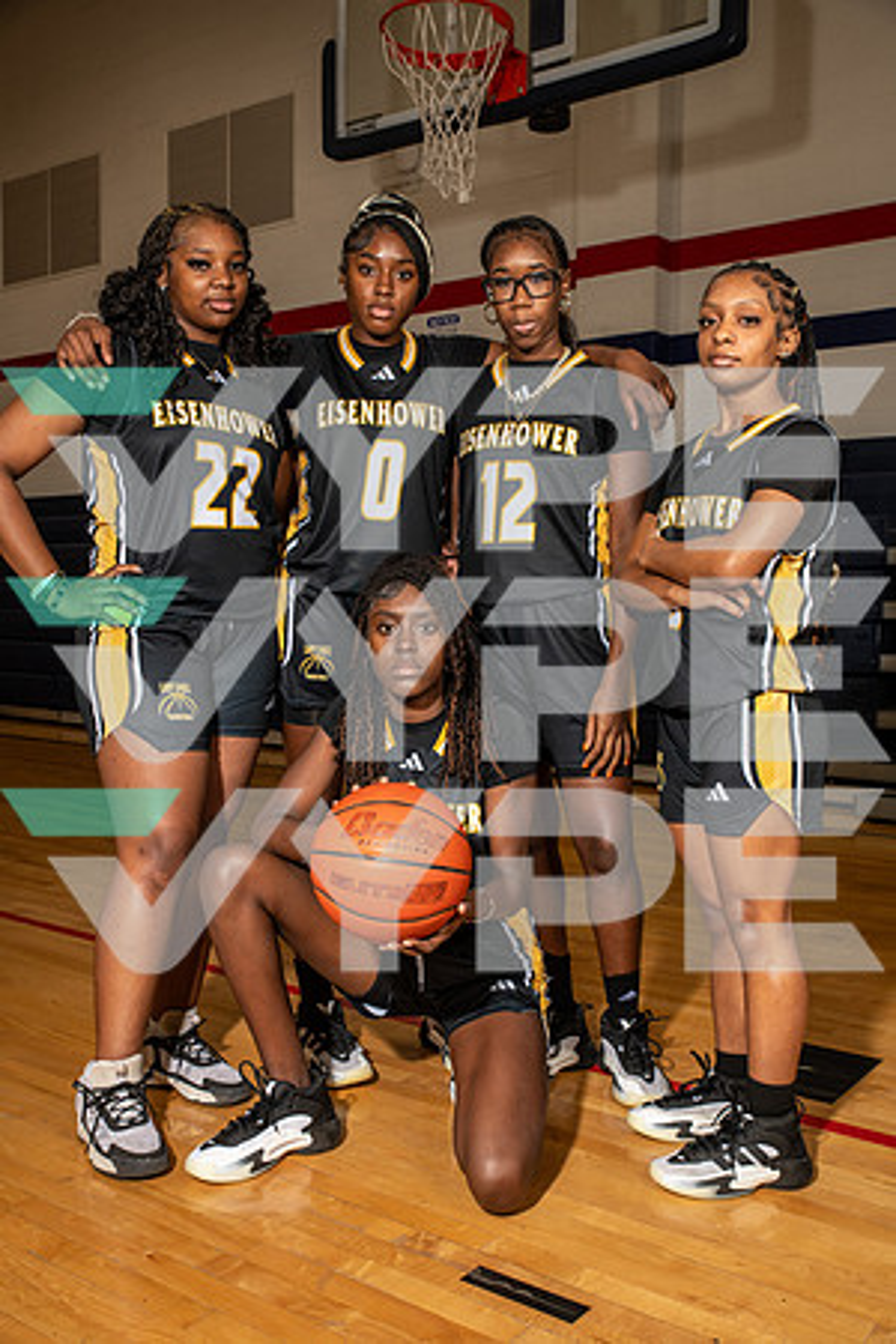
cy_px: 672
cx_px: 448
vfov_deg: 54.4
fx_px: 1307
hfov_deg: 37.9
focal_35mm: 35
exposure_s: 1/250
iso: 320
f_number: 6.3
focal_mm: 35
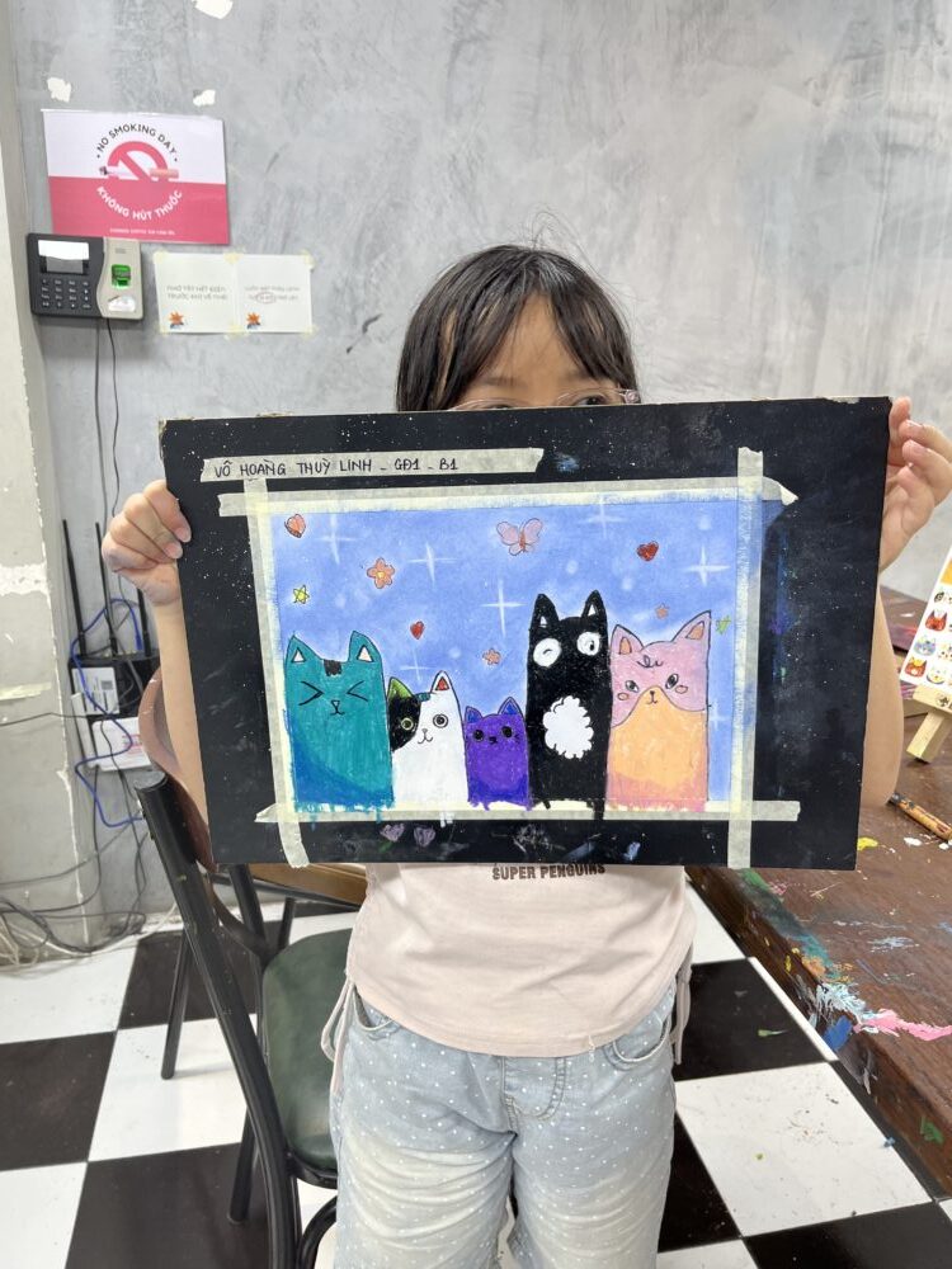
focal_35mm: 26
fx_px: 953
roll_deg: +0.4
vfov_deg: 67.3
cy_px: 634
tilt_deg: -16.3
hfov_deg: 53.1
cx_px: 476
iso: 80
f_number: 1.6
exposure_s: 1/100
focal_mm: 5.1
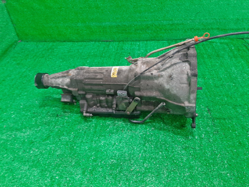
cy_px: 94
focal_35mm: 26
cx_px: 124
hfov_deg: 67.3
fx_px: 187
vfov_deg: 53.1
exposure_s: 1/50
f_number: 1.7
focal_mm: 3.93
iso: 158
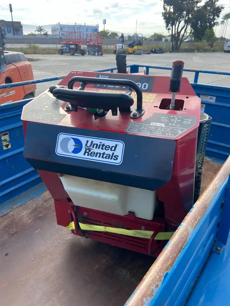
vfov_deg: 67.3
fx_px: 230
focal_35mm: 26
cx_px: 115
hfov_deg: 53.1
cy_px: 153
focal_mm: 4.25
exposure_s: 1/626
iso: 32
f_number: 1.8
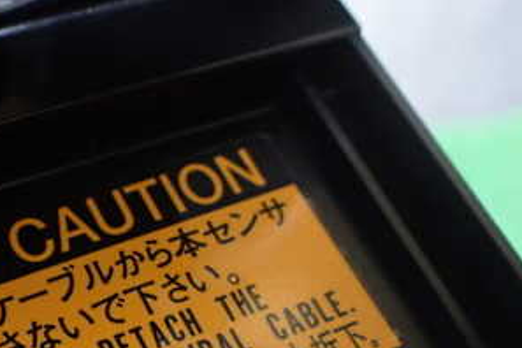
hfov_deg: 31.1
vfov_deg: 21.0
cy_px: 323
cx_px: 107
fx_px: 913
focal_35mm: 63
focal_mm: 5.4
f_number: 2.3
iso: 640
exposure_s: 1/125
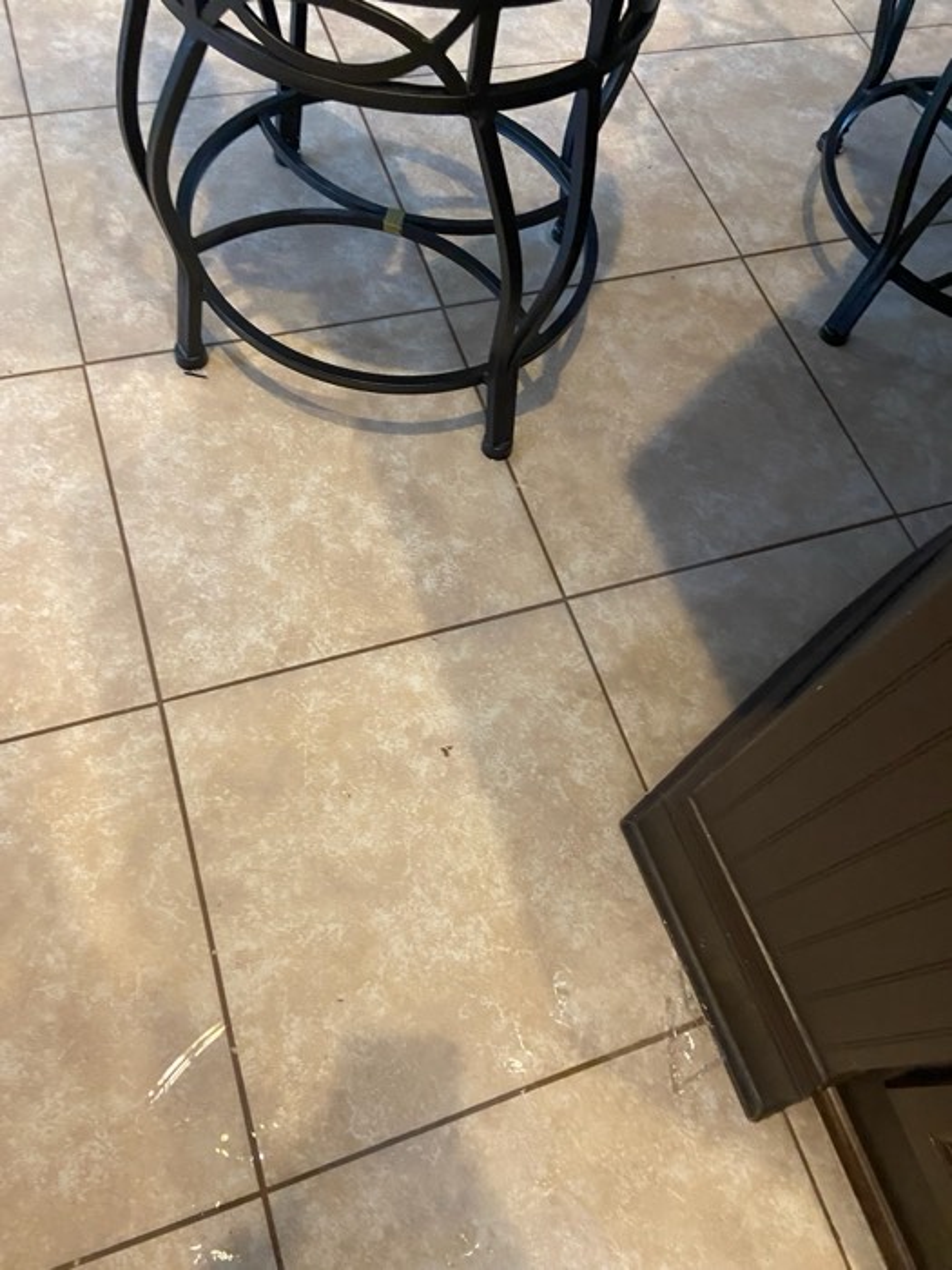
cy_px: 635
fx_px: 953
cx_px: 476
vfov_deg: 67.3
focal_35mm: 26
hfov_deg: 53.1
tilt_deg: -61.4
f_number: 1.8
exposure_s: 1/40
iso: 500
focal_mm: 4.25
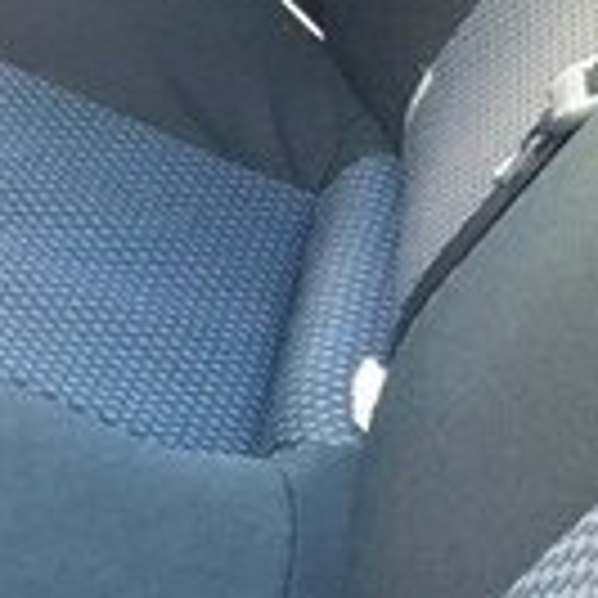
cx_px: -692
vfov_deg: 13.7
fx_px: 2482
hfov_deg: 11.9
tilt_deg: -26.8
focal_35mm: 127
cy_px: 218
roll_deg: -1.4
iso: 200
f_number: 2.2
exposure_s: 1/25
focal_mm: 4.15
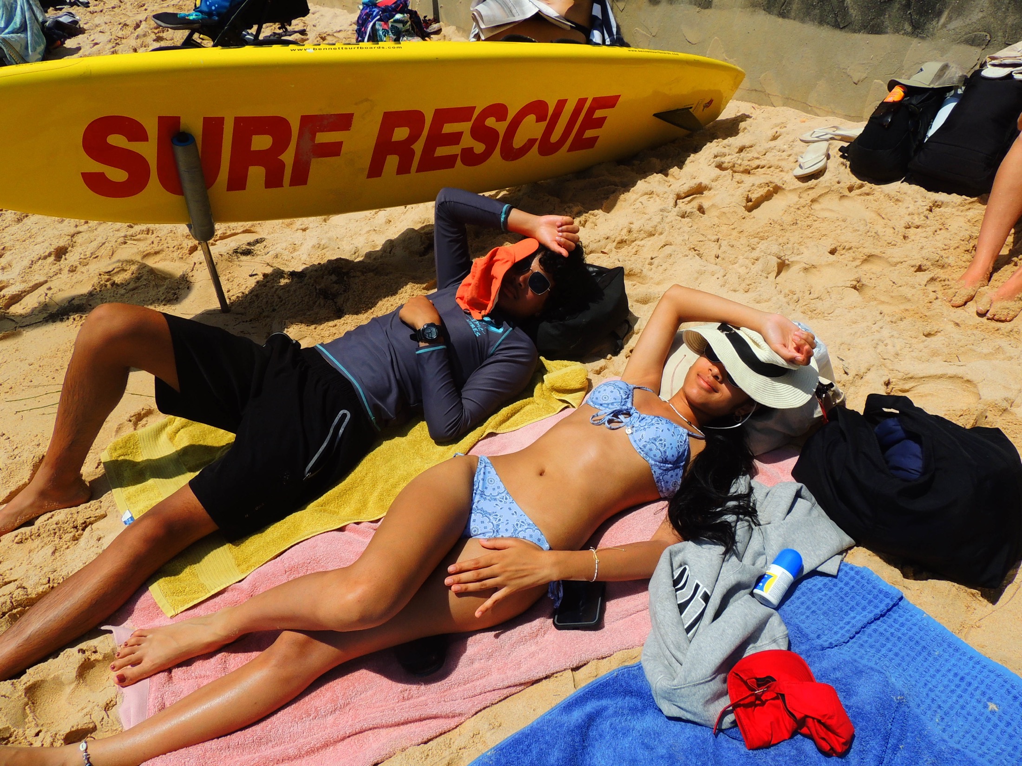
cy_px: 383
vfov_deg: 56.8
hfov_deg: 71.6
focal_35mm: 24
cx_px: 511
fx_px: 709
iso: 100
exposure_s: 1/1250
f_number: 3.7
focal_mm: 4.3
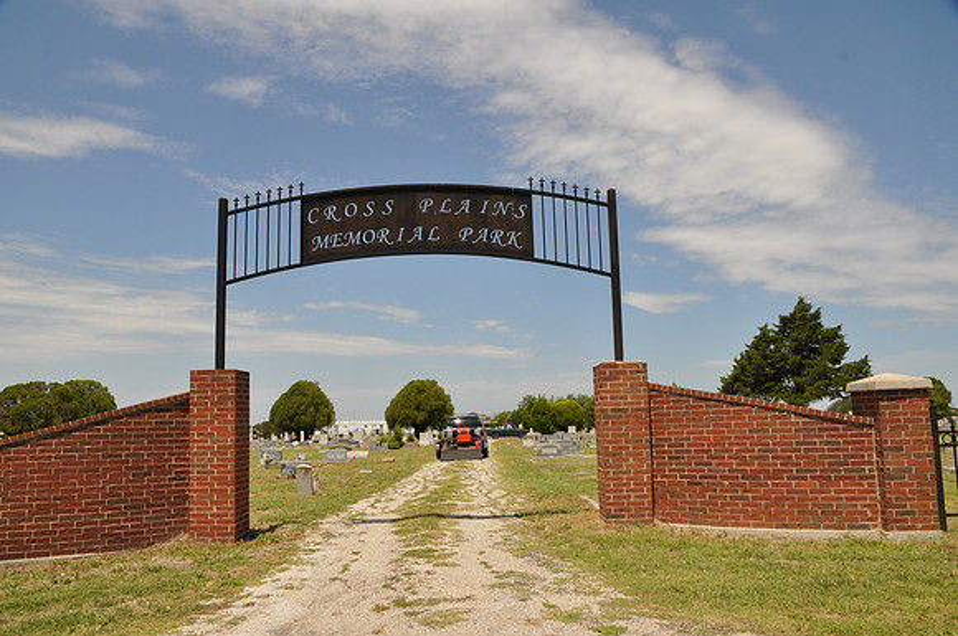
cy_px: 318
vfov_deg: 47.8
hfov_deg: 67.5
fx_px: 717
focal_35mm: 27
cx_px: 479
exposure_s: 1/160
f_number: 13
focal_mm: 18
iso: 200
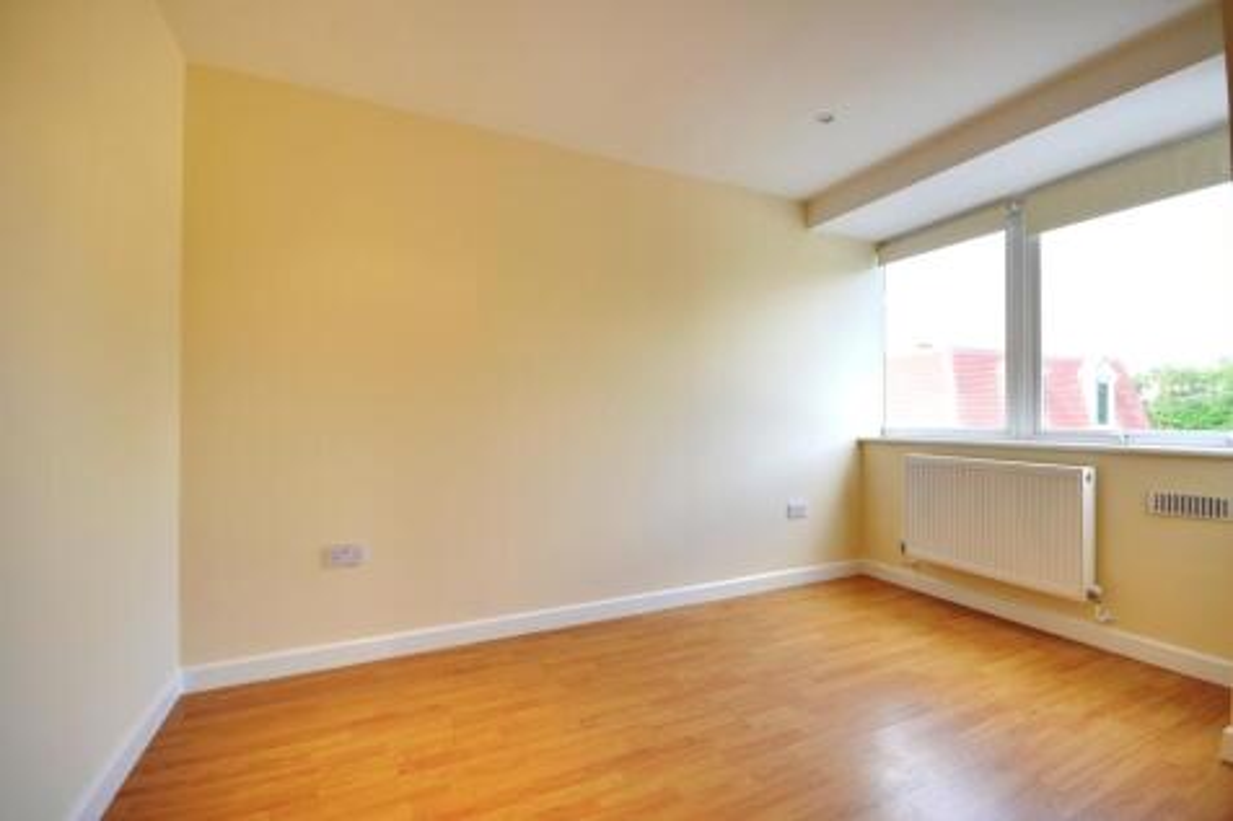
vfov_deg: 77.3
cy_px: 410
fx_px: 514
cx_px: 616
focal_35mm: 15
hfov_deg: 100.4
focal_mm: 10
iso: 100
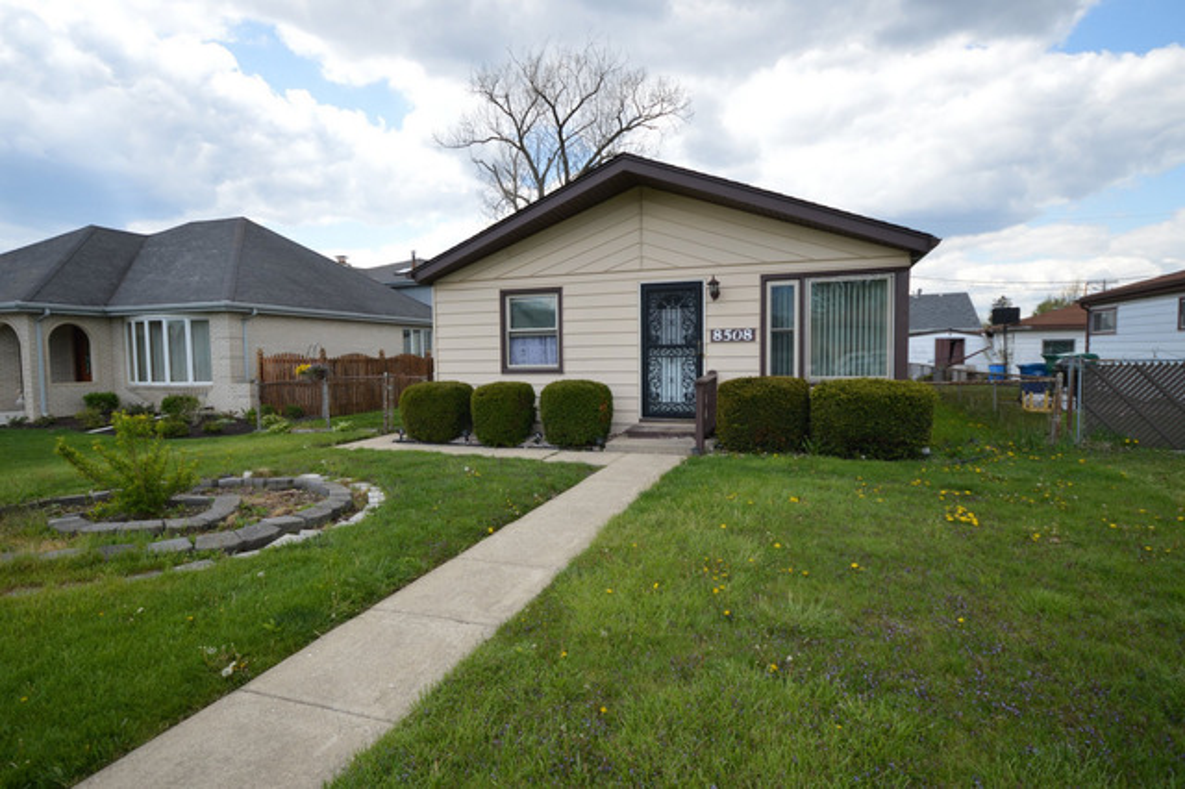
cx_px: 592
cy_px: 394
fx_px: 642
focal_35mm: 20
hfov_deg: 85.5
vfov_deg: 63.2
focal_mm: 13
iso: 100
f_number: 6.3
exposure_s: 1/160
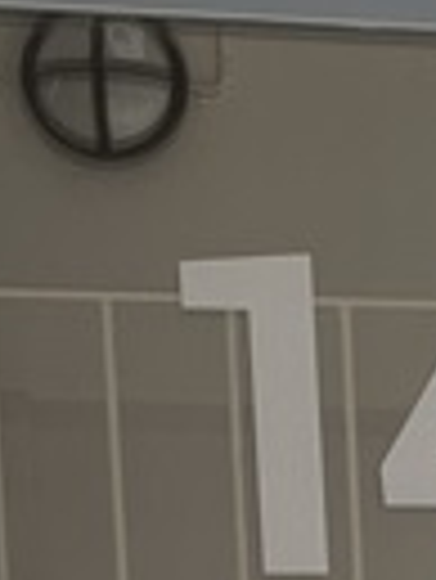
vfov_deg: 9.1
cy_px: 1232
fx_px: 3404
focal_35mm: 203
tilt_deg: -4.5
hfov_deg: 7.0
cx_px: 980
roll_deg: +2.2
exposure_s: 1/424
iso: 32
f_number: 1.6
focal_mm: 4.2
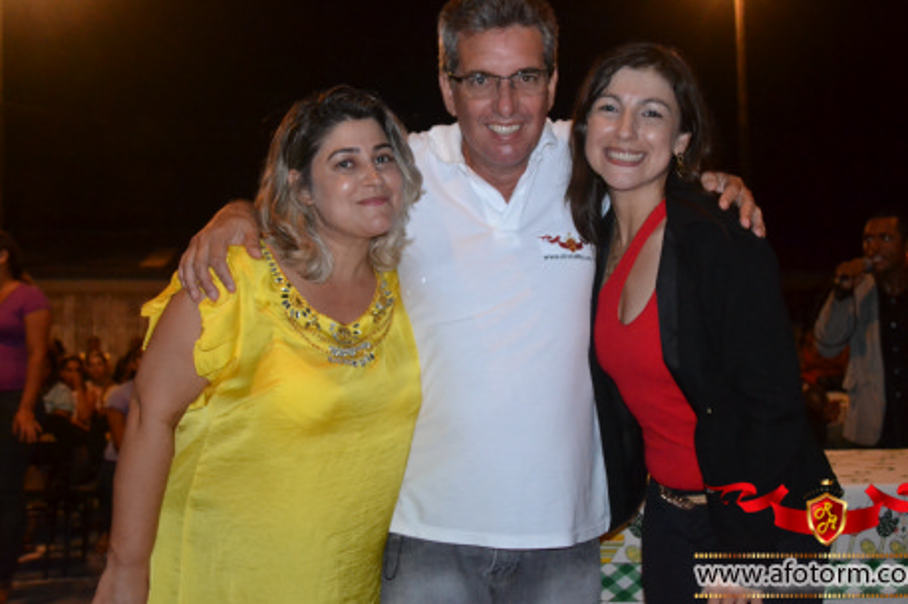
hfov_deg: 42.8
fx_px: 1159
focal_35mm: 46
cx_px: 481
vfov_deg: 29.2
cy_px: 285
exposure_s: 1/60
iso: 3200
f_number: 4
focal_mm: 28
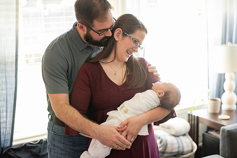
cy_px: 79
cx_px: 118
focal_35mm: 50
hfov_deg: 39.6
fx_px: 329
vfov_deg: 27.0
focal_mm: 50
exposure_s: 1/320
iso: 640
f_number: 2
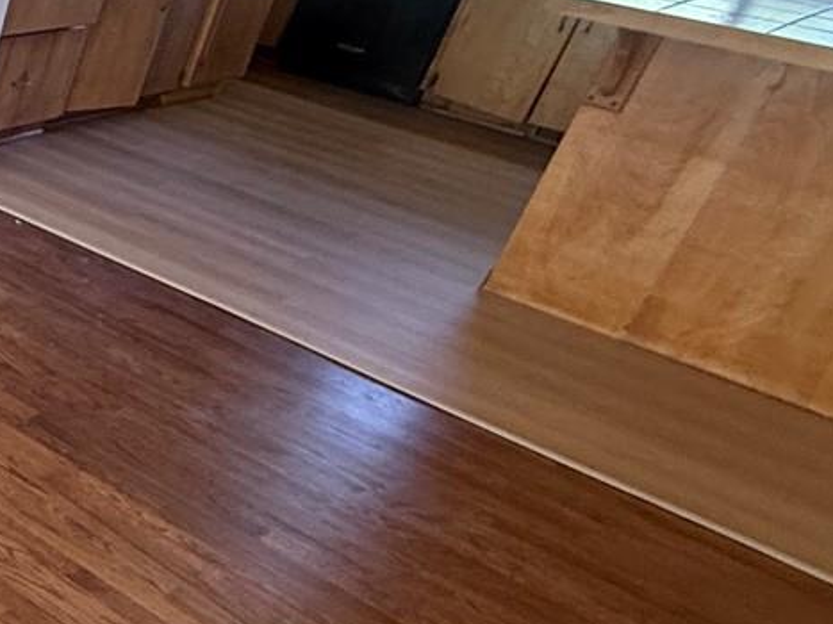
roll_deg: -4.9
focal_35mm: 48
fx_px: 1155
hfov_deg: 26.9
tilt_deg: -28.3
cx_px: -441
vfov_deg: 30.3
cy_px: 308
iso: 320
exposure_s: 1/60
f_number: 2.2
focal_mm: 2.22
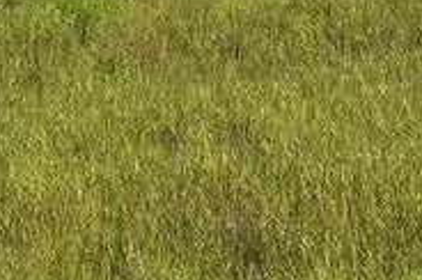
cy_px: -174
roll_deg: +1.5
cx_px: 135
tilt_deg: +1.2
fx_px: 1018
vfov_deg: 14.3
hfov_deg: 23.3
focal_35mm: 87
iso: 80
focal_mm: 6.86
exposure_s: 1/4545
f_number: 1.78
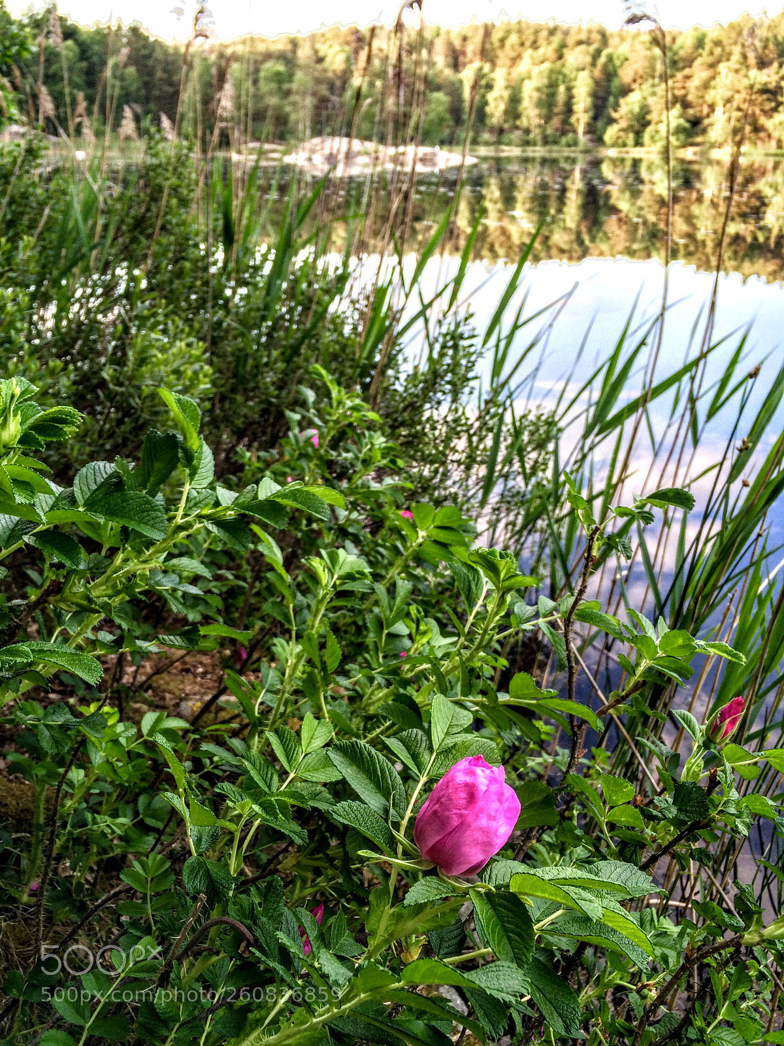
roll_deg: +0.1
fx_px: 876
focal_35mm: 29
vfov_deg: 61.7
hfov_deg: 48.2
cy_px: 523
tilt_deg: -23.4
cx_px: 392
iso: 64
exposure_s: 1/100
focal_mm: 4.15
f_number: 2.2
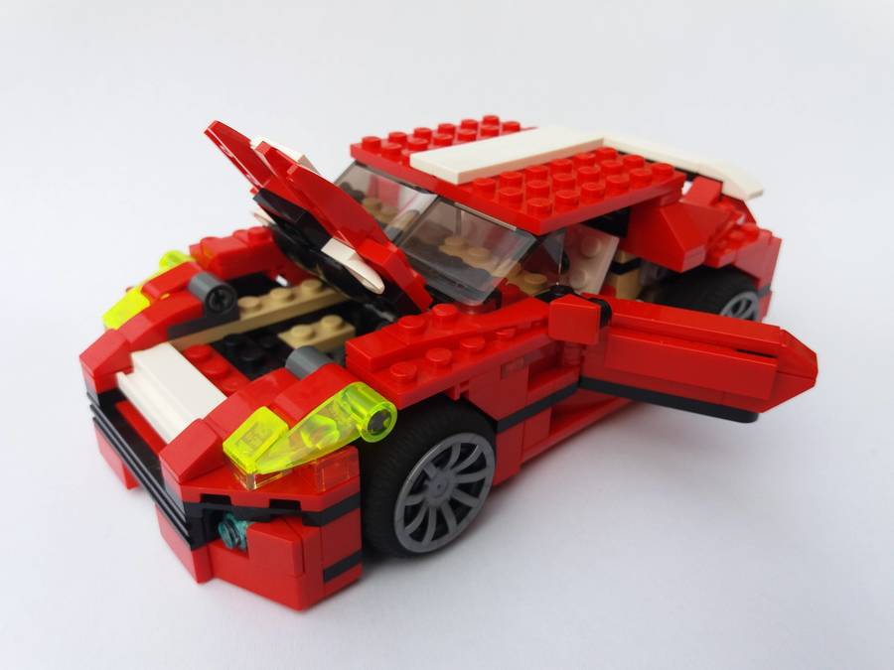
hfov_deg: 63.4
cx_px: 447
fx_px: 723
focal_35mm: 28
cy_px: 335
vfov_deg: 49.7
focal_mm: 3.7
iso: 64
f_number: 1.9
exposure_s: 1/342
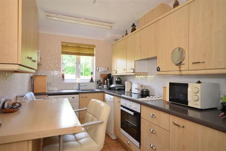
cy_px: 76
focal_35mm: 21
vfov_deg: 59.5
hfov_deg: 81.2
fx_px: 132
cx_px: 113
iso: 200
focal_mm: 14
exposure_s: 1/10
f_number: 7.1
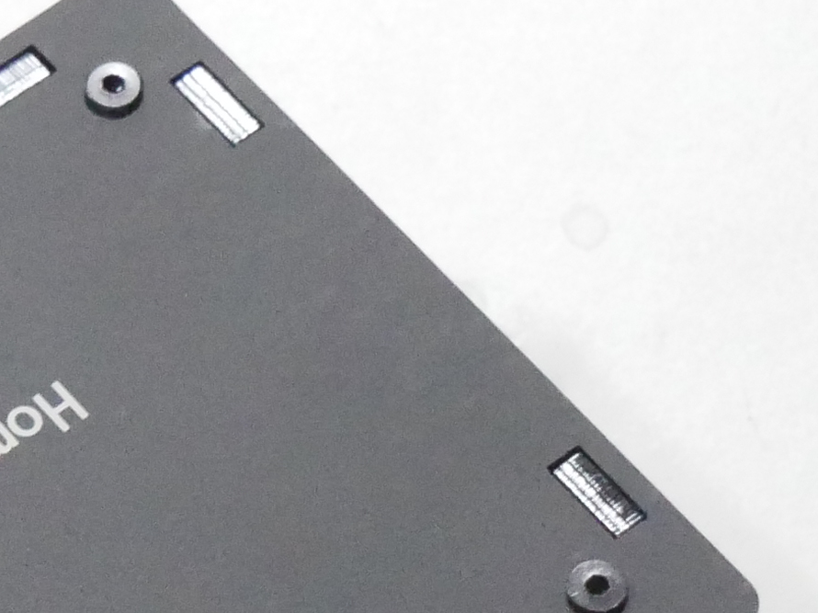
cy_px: 576
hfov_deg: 7.6
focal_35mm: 259
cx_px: 298
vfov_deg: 5.7
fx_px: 6119
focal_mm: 25
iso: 6400
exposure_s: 1/125
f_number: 4.5
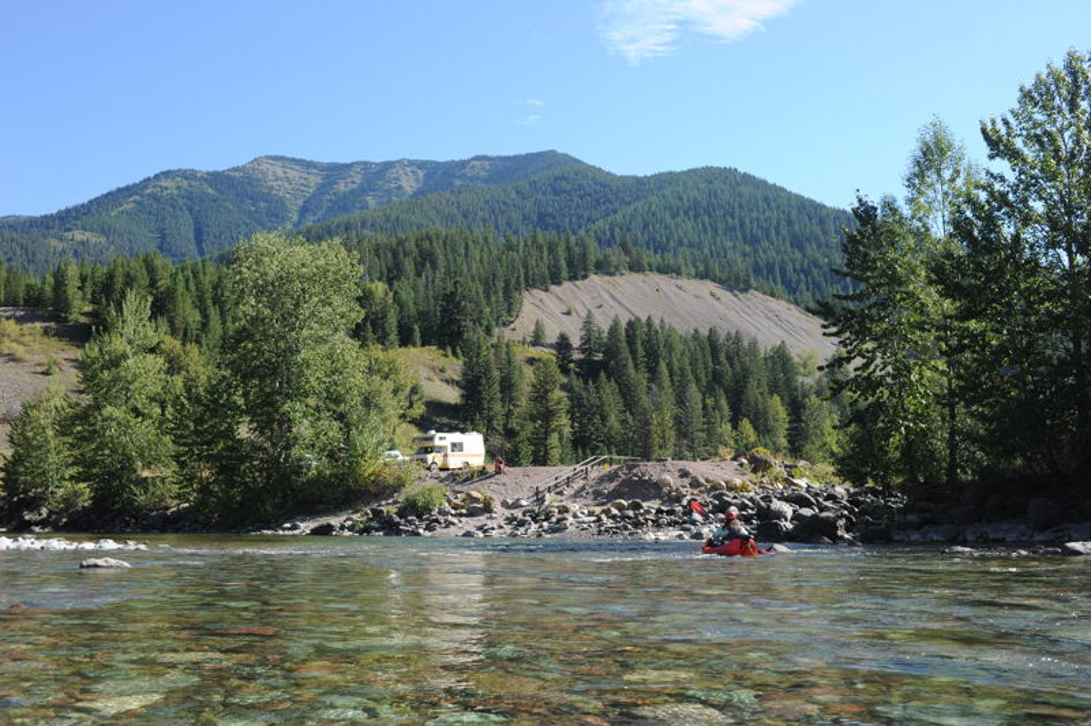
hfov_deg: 54.5
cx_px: 546
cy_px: 363
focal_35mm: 35
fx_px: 1060
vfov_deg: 37.8
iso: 250
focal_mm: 35
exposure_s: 1/400
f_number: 8
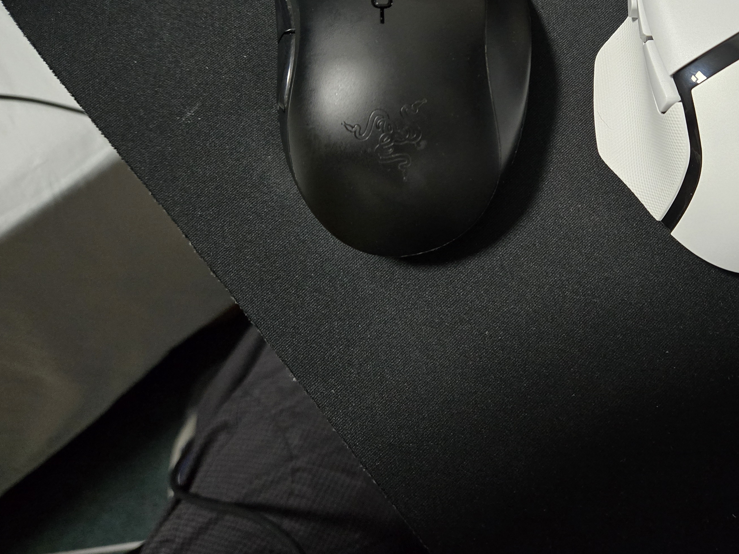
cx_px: 550
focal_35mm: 35
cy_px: 137
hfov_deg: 50.6
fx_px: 747
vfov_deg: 39.6
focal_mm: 5.4
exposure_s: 1/100
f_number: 1.8
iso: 1000
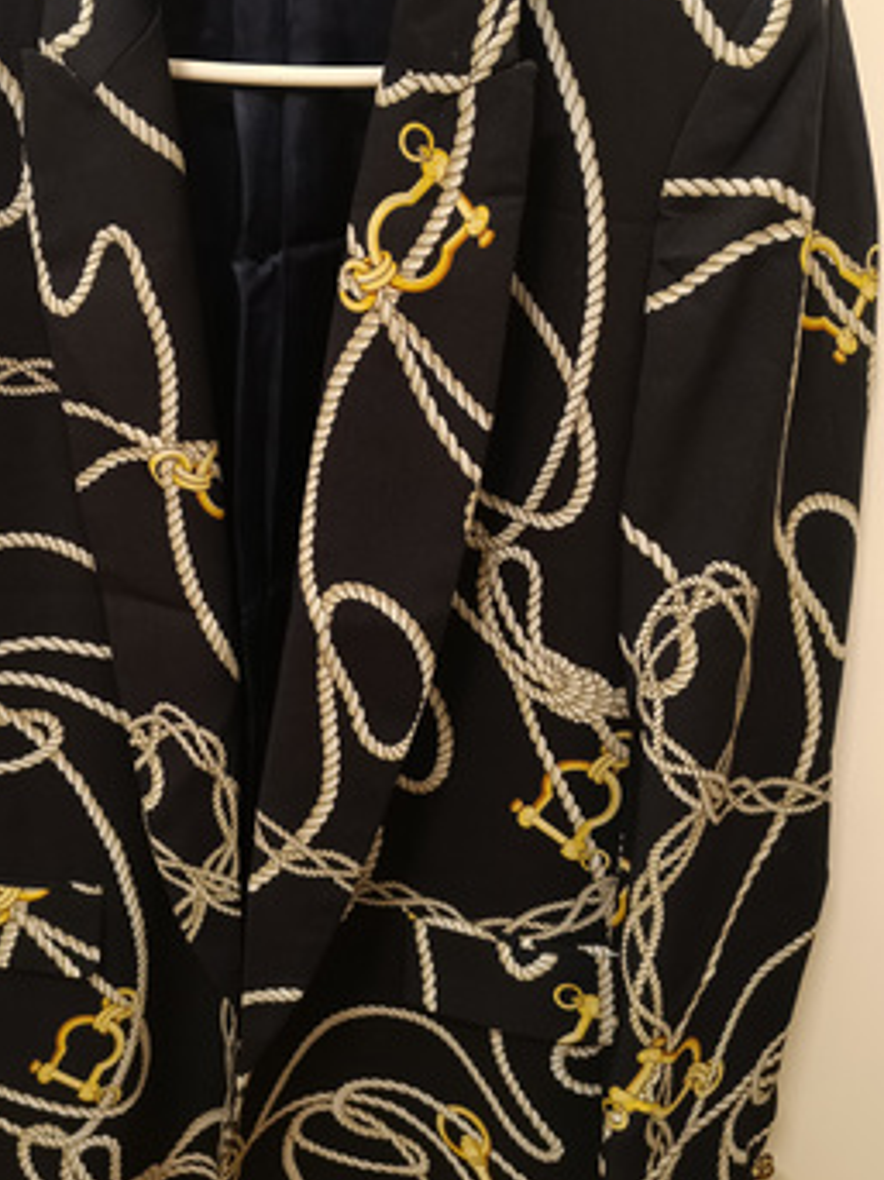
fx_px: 1192
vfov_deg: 52.4
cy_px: 502
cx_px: 322
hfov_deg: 40.3
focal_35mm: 35
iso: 1448
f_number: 1.88
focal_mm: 5.59
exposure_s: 1/25
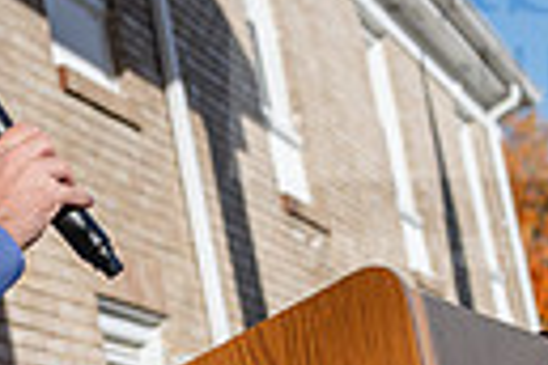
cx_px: 102
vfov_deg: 8.4
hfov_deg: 12.6
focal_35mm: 162
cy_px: 337
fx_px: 2466
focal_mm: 36
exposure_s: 1/1000
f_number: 3.5
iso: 80
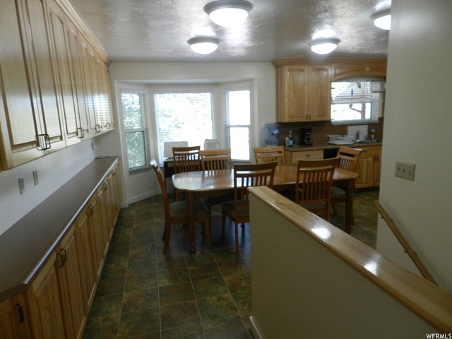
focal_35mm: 23
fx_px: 300
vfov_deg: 58.9
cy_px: 170
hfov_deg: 73.9
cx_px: 226
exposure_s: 1/40
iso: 160
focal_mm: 4
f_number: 3.4
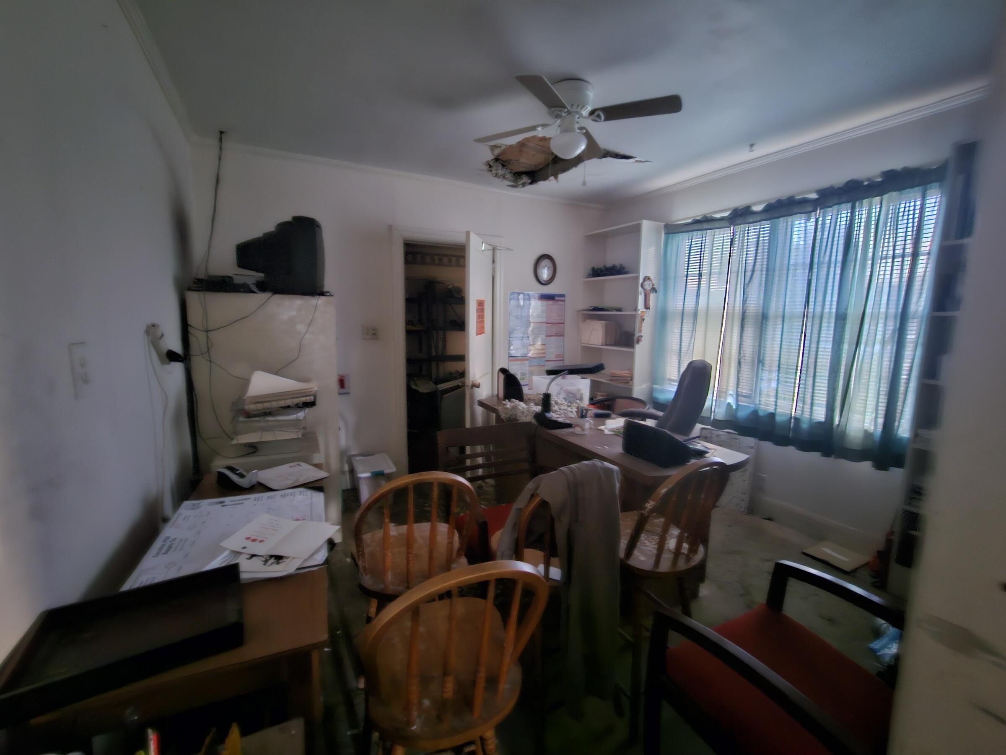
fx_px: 378
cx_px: 503
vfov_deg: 89.9
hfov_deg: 106.2
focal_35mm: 13
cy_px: 378
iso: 1000
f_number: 2.2
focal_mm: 2.2
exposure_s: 1/8
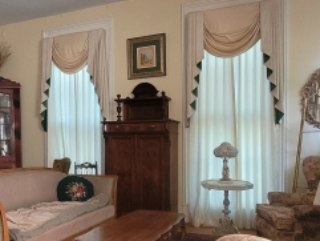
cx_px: 106
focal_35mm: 36
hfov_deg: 50.4
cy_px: 152
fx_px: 333
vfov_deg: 39.4
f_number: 2.2
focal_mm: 1.74
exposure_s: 1/60
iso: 400
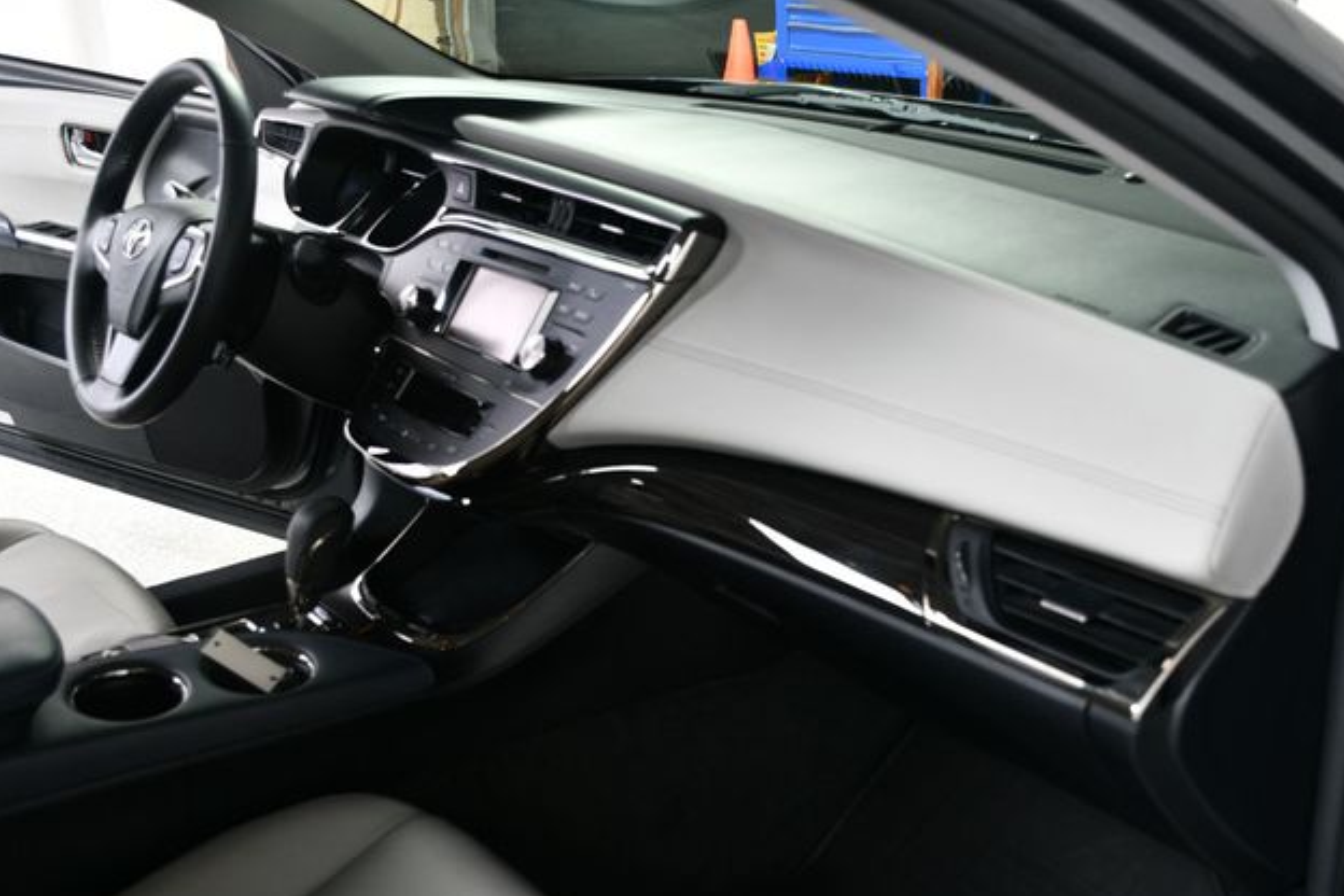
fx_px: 1493
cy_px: 454
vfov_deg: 33.4
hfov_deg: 48.5
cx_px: 681
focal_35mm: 40
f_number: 5.6
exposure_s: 1/160
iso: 100
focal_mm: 26
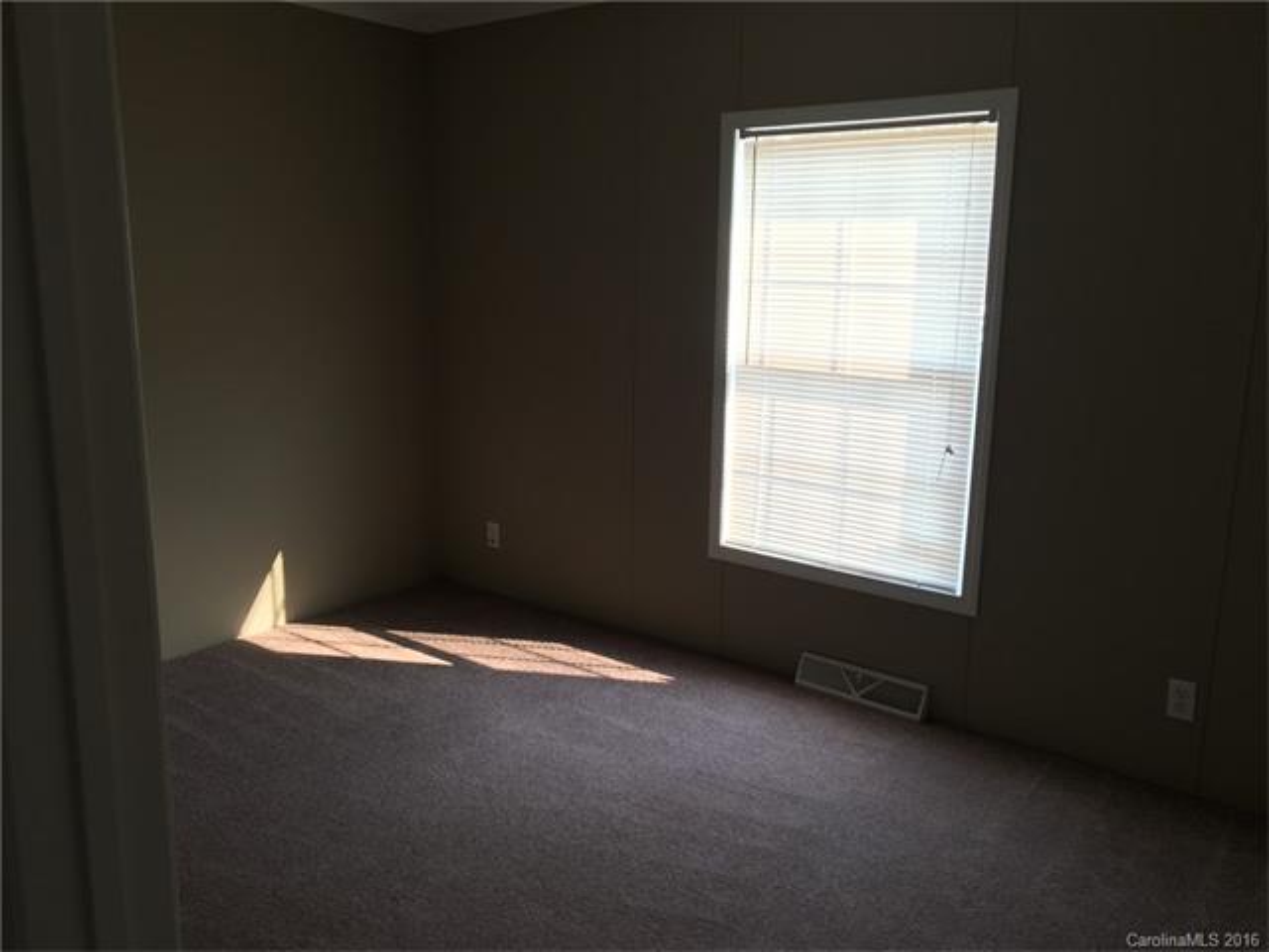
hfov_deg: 61.7
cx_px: 634
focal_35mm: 29
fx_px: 1063
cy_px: 476
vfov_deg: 48.2
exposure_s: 1/40
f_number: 2.2
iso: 32
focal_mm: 4.15
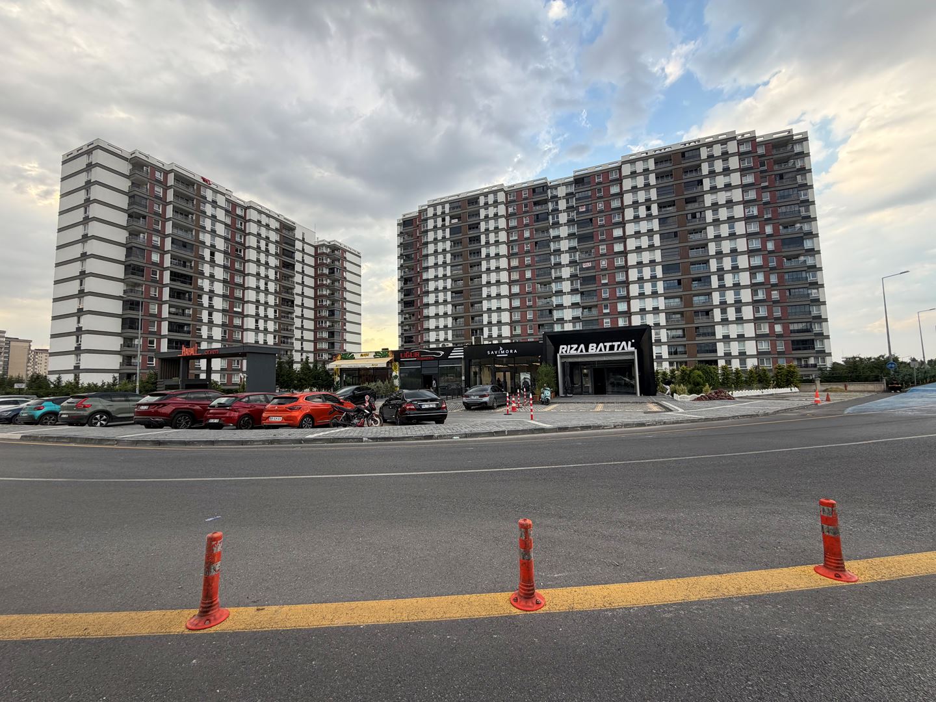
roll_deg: +1.2
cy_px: 351
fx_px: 379
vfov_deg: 85.7
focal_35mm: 14
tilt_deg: +4.0
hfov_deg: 102.1
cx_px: 468
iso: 50
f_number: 2.2
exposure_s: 1/383
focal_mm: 2.22
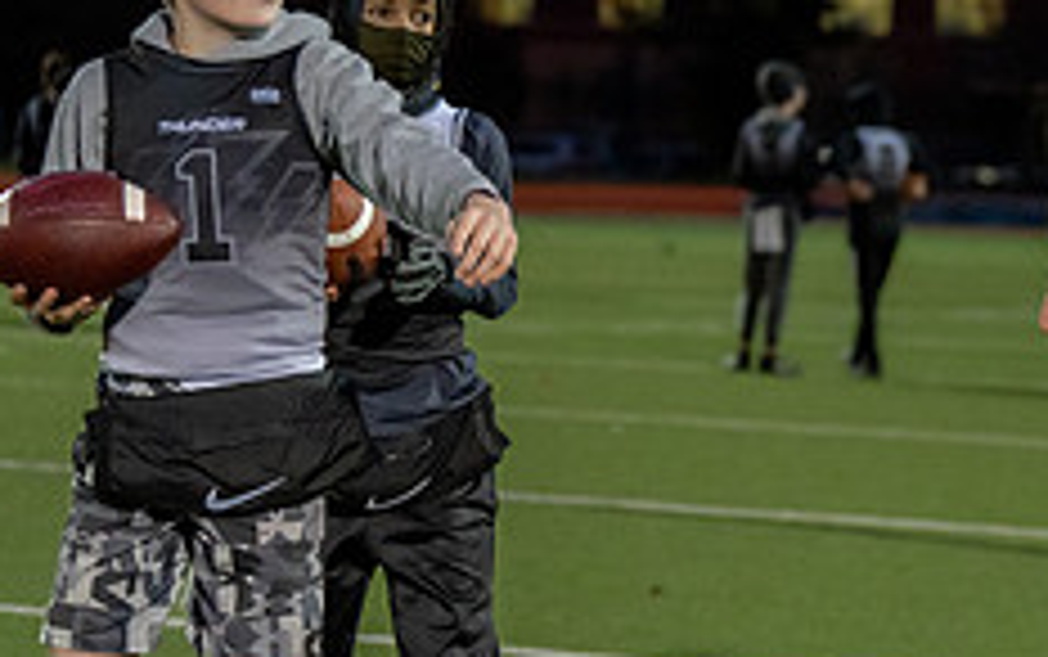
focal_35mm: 190
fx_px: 5431
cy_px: 331
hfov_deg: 10.8
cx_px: 1282
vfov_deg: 6.9
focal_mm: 75
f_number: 2.8
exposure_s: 1/1000
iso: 4000
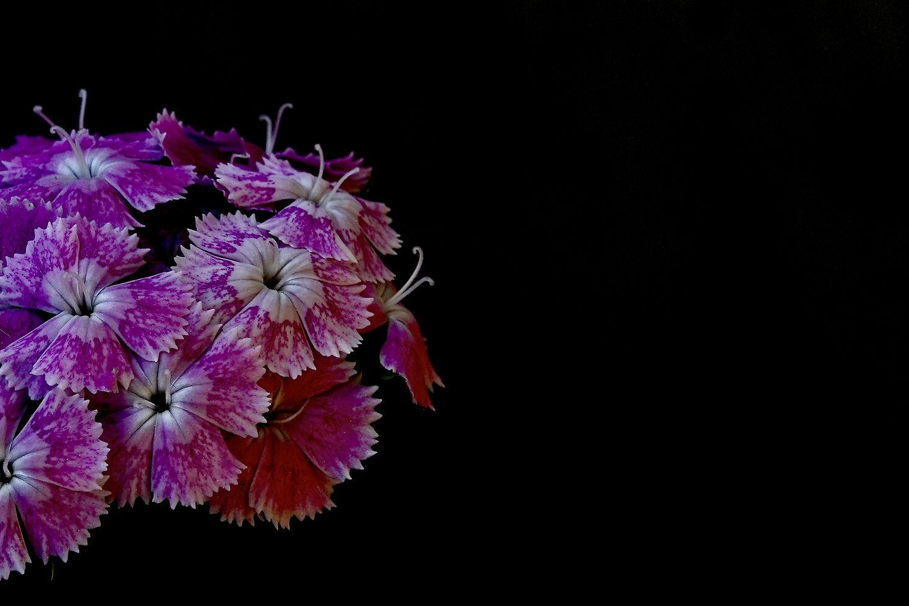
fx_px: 19515
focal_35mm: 773
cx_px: 174
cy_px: 330
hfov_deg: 2.7
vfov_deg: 1.8
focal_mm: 174.93
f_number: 7.1
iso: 125
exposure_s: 1/250
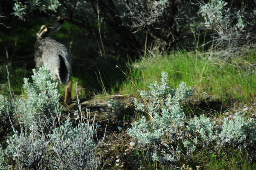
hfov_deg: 6.9
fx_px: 2131
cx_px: 128
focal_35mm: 300
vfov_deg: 4.6
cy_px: 85
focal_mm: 200
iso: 320
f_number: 5.6
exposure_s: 1/800
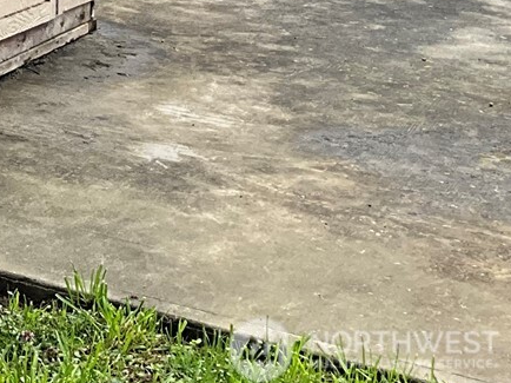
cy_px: -310
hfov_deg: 15.7
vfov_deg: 12.6
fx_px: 1579
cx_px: -407
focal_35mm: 107
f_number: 1.8
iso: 25
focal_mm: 3
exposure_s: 1/226
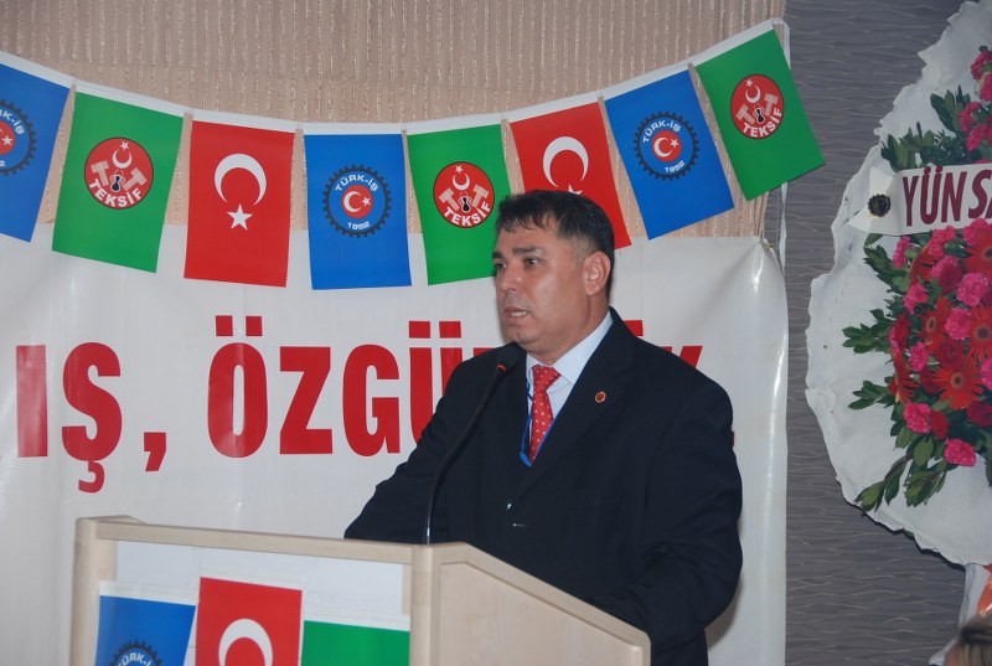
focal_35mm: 105
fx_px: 2899
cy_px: 333
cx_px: 496
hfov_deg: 19.4
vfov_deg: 13.1
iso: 200
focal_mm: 70
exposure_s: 1/60
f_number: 5
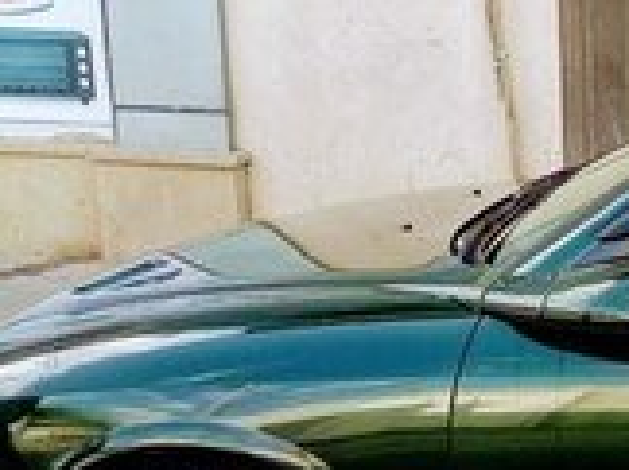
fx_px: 1923
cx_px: 1025
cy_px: 550
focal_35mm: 106
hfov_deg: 16.4
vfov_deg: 13.6
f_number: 2.2
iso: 100
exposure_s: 1/130
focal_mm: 3.83
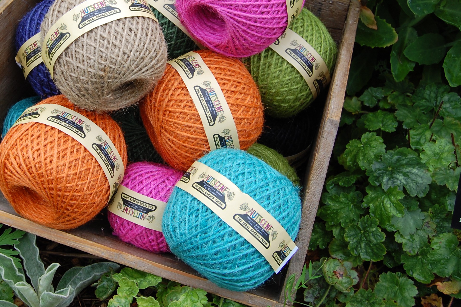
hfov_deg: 37.9
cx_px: 115
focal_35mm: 51
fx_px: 653
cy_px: 74
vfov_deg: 26.1
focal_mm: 22
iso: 200
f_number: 8
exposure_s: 1/250
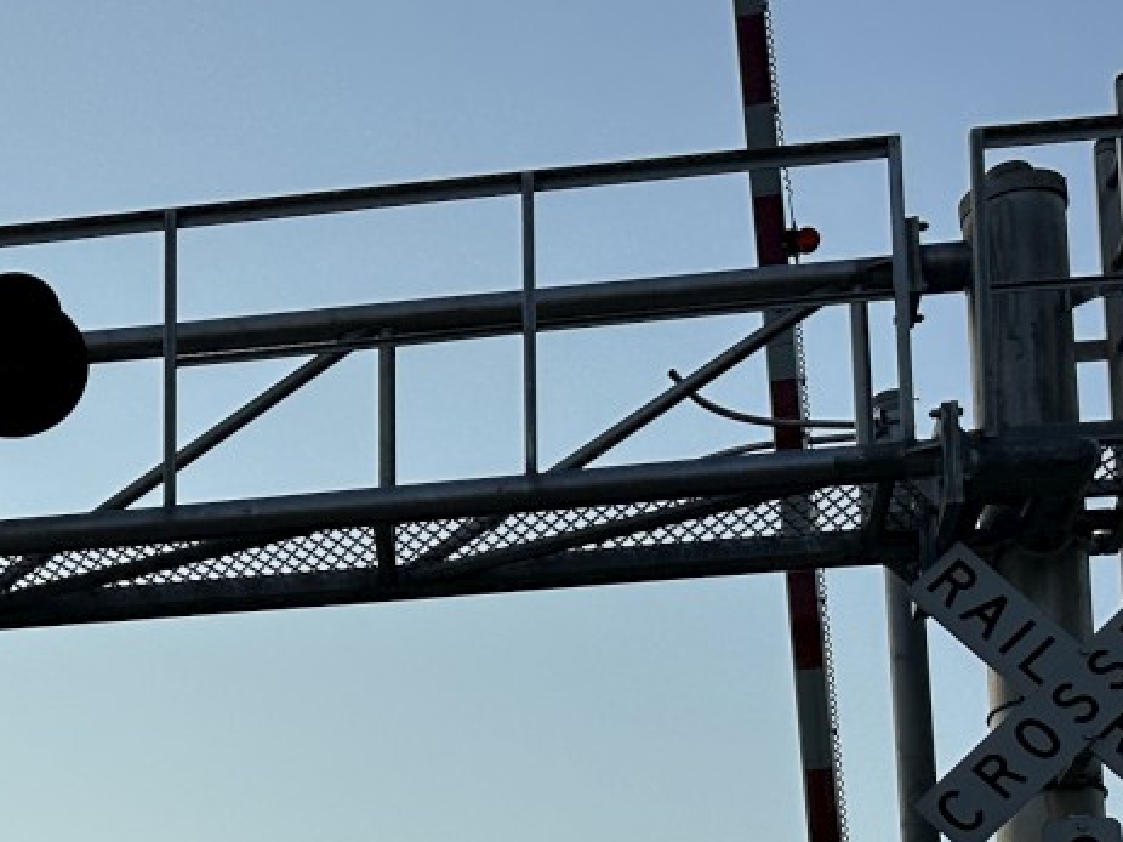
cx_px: -29
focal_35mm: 83
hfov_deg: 22.6
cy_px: 1177
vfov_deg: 16.5
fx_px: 2692
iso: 80
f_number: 1.78
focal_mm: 6.86
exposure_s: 1/7042
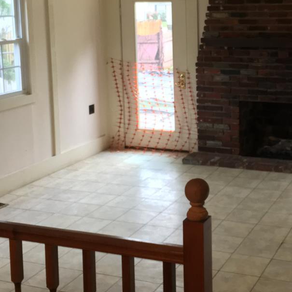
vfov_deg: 27.8
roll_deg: +1.0
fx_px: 582
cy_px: 79
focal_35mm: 61
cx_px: 224
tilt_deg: -8.2
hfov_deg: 27.7
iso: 100
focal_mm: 4.15
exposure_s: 1/30
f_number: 2.2
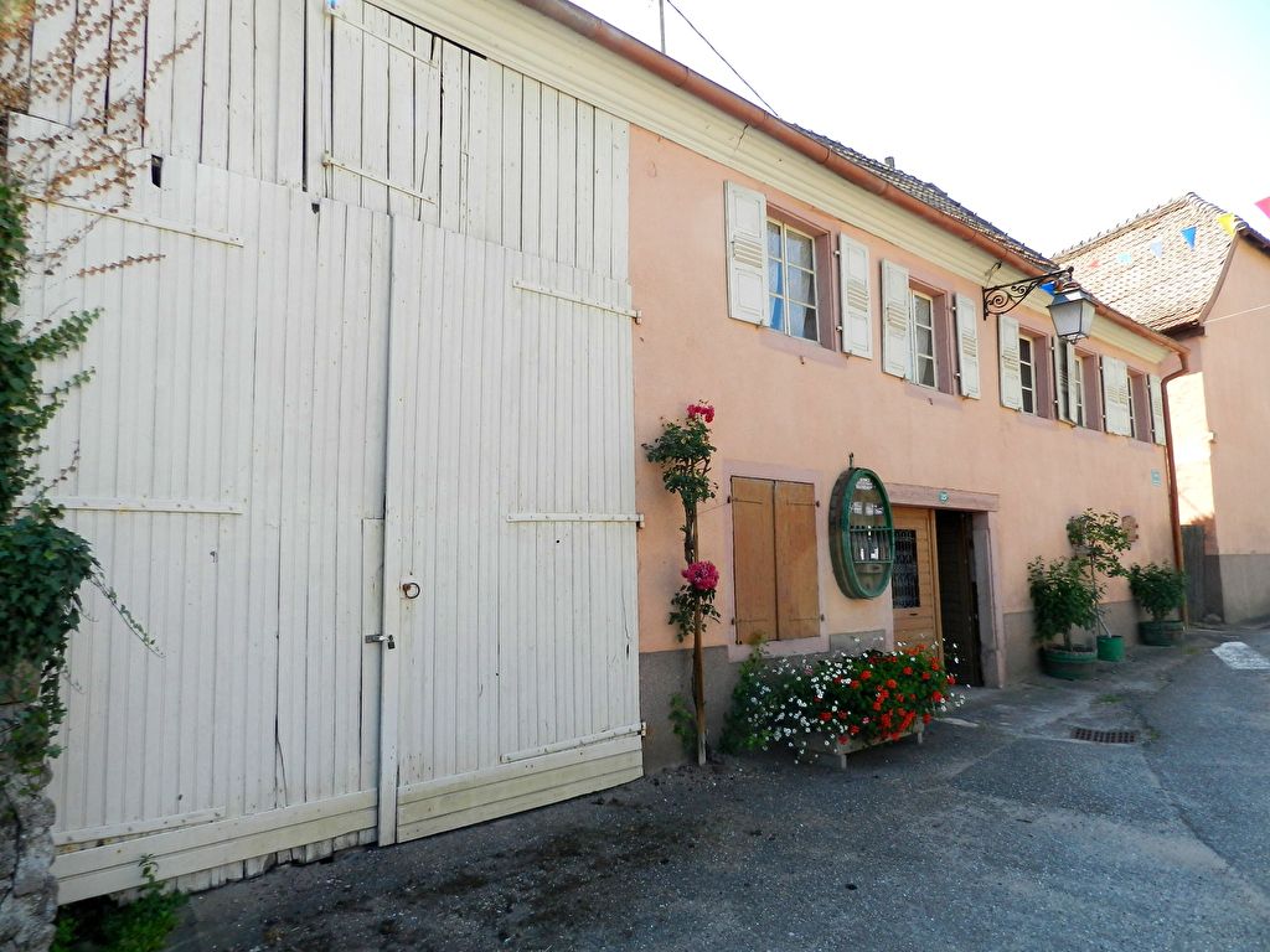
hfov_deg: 73.9
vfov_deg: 58.9
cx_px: 635
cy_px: 476
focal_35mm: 23
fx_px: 844
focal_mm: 4
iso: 160
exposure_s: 1/500
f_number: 3.4
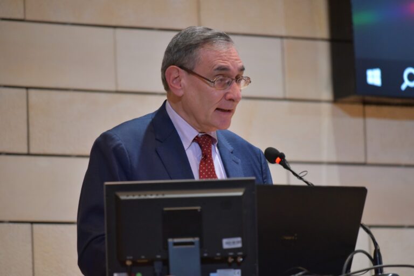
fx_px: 2300
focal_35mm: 200
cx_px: 207
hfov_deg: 10.3
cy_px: 138
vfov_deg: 6.9
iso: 3200
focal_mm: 200
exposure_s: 1/250
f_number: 4
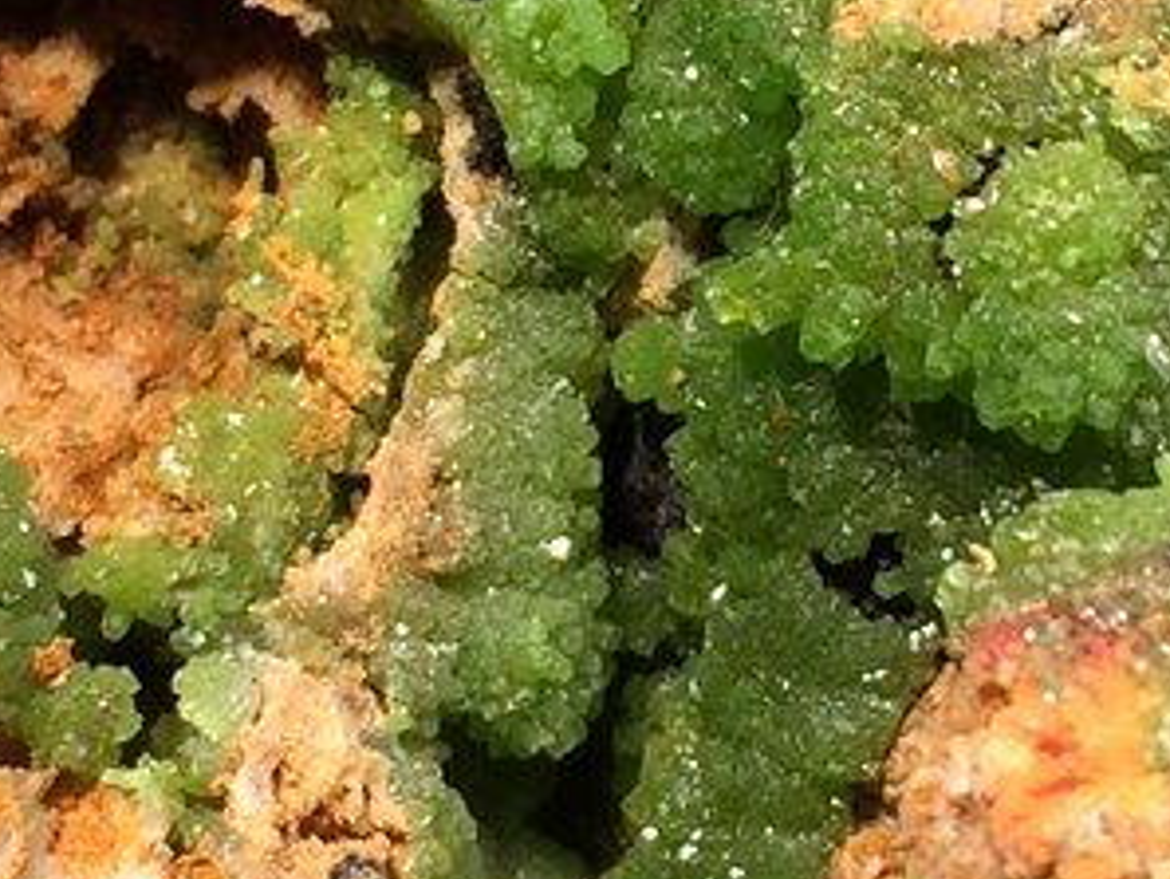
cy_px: 307
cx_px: 882
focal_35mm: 156
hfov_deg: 12.6
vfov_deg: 9.5
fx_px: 5275
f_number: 2.2
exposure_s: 1/192
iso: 32
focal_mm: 4.15
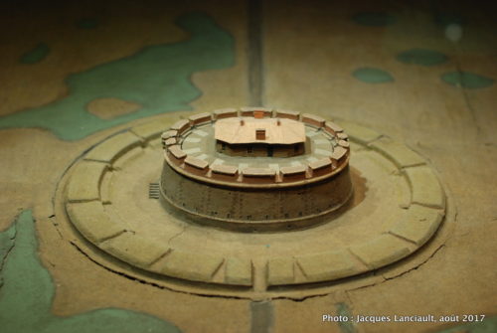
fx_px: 1037
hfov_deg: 27.0
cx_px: 248
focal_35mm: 75
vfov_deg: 18.2
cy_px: 166
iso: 800
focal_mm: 50
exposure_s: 1/30
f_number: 2.8
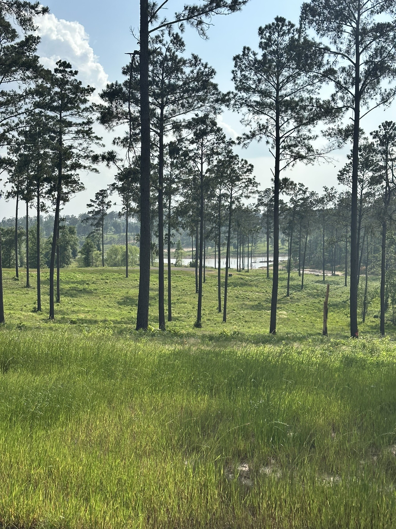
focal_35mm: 48
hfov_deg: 30.3
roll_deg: +0.8
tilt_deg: -0.2
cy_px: 264
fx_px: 732
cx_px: 198
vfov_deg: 39.7
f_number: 1.78
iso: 64
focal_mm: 6.86
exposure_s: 1/6211
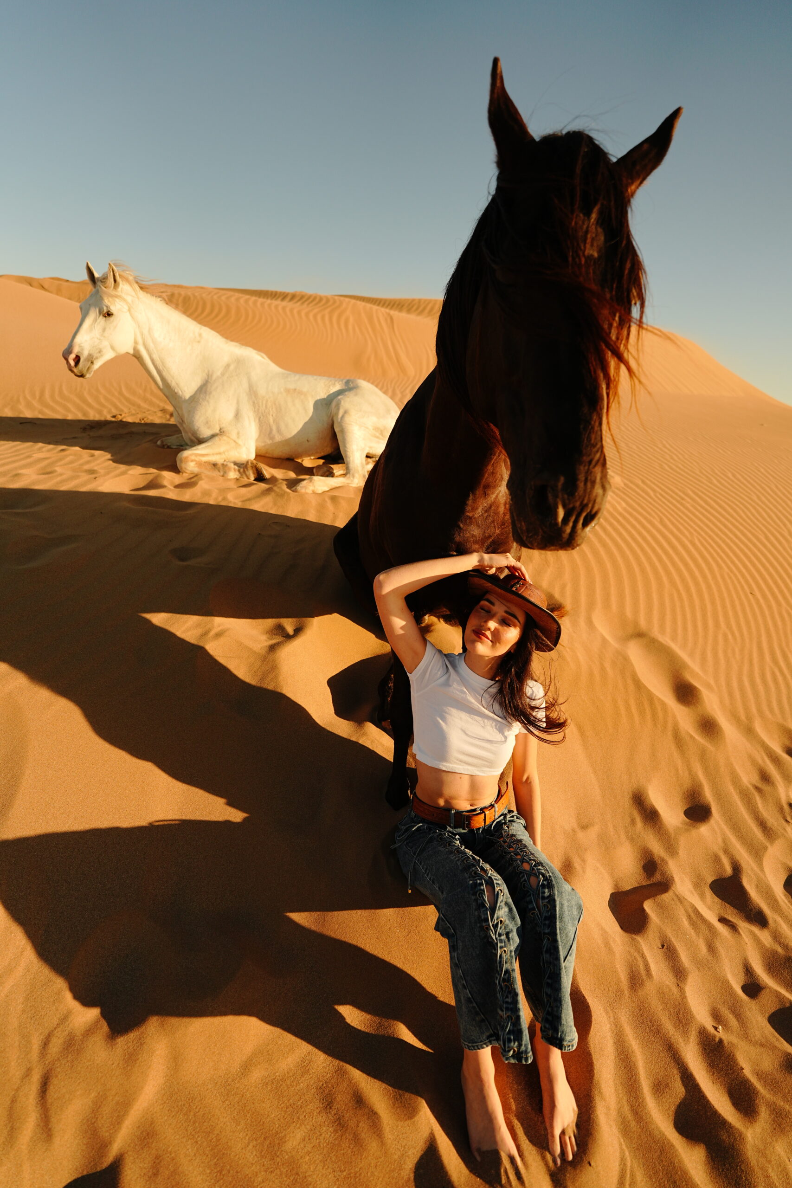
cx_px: 396
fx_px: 528
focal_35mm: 16
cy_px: 594
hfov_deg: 73.8
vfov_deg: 96.7
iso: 160
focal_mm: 16
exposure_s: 1/2500
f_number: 2.8
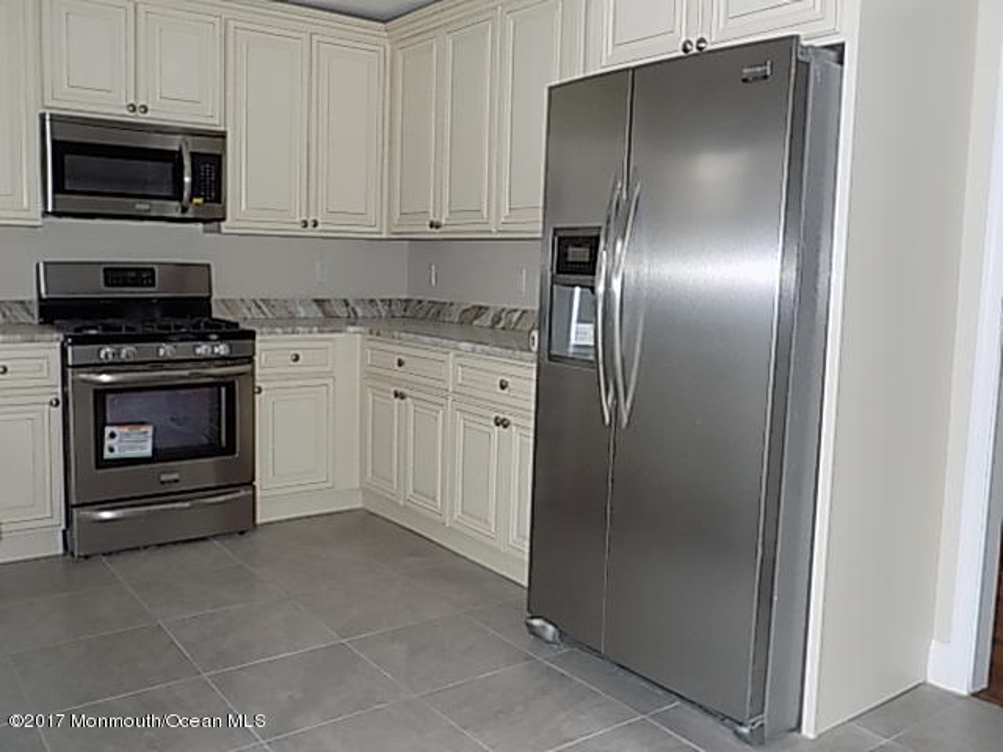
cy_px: 376
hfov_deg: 60.0
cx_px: 502
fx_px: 869
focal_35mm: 30
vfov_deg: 46.8
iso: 200
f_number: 3.3
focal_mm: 5.3
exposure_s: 1/30
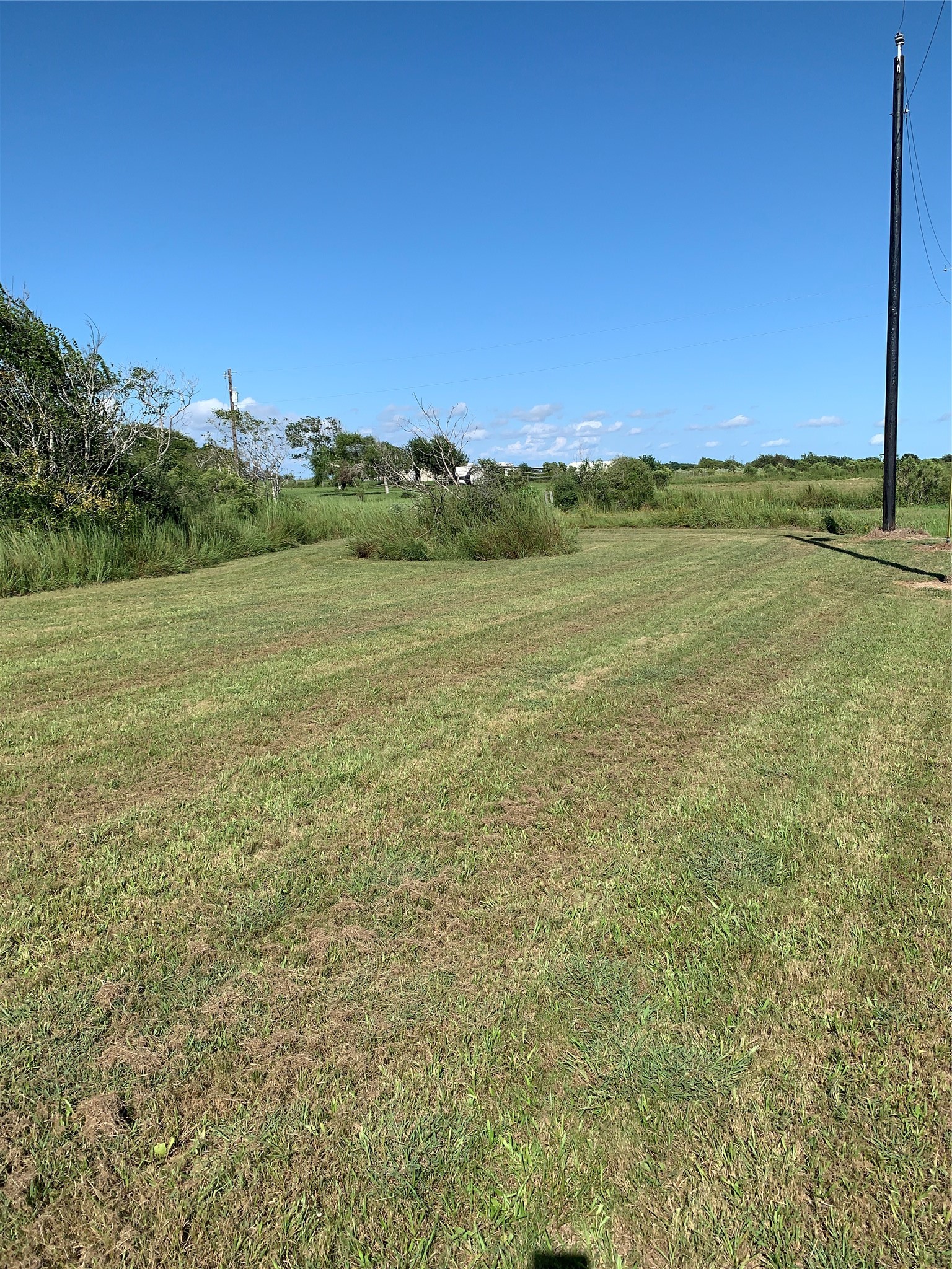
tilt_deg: -7.8
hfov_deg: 53.1
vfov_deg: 67.3
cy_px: 634
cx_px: 476
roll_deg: +0.9
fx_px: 953
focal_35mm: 26
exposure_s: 1/2611
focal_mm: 4.25
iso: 25
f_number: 1.8
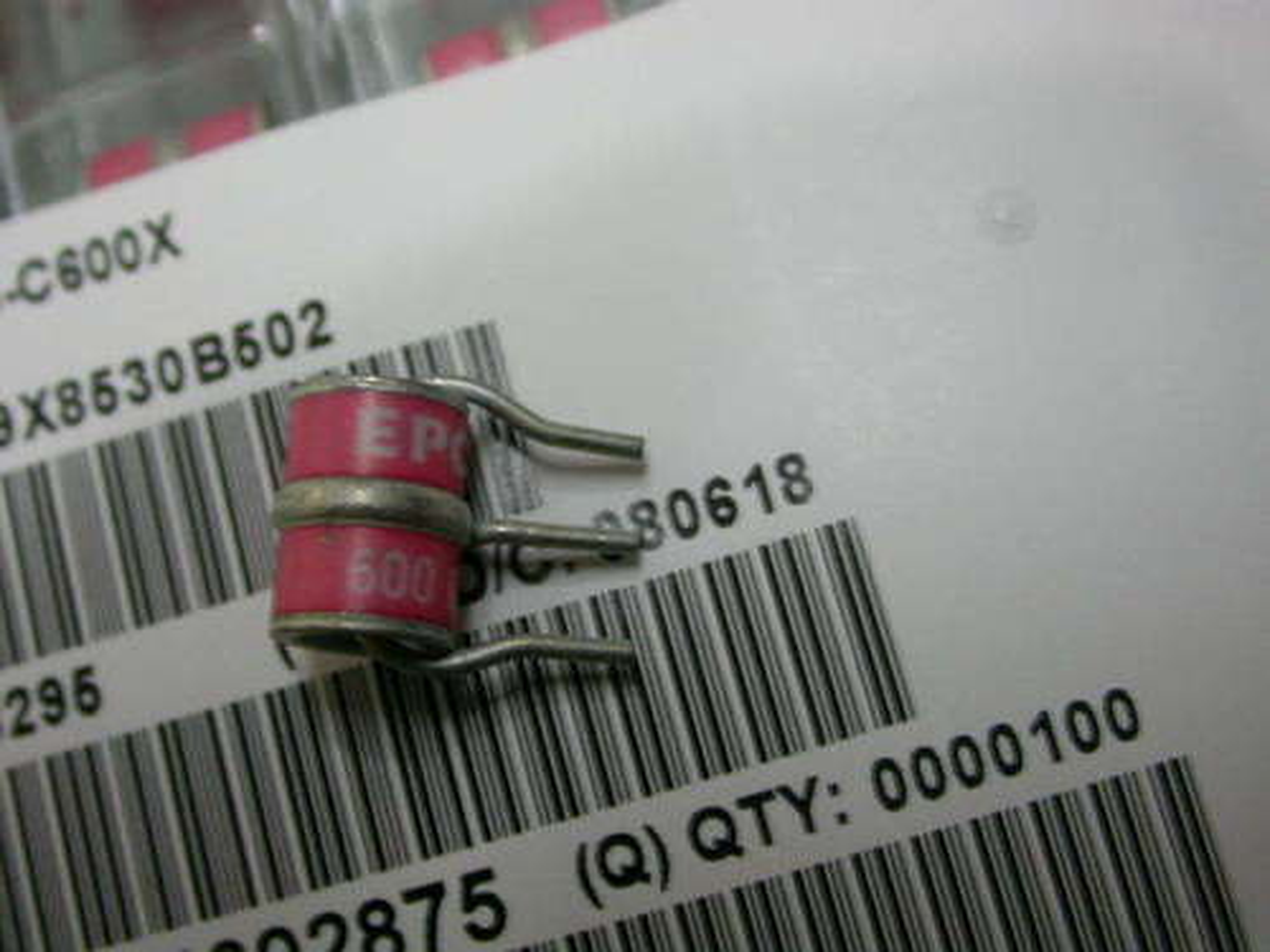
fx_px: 2862
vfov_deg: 18.9
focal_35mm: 78
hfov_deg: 25.0
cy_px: 476
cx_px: 635
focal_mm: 16.2
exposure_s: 1/7
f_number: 3.5
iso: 100
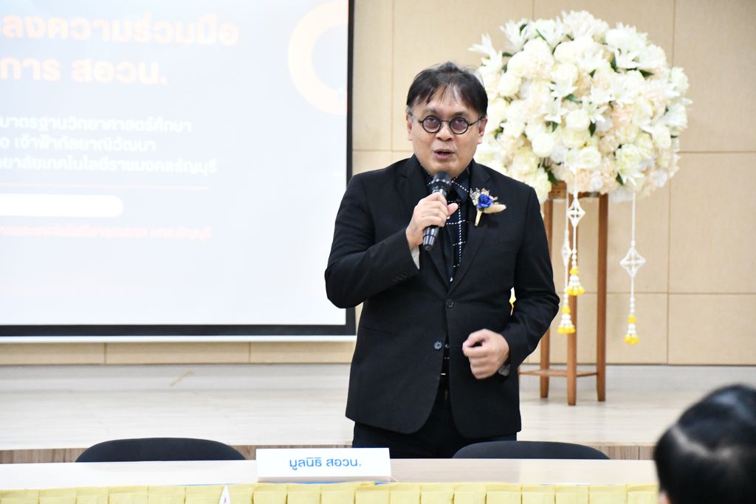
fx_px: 3465
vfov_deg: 8.3
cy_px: 252
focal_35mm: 165
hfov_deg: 12.5
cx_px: 378
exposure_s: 1/125
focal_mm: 110
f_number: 5.6
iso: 10000
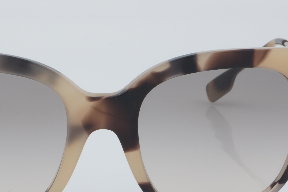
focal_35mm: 140
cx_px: 103
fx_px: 1119
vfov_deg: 9.8
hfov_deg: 14.7
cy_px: 113
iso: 100
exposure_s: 1/4
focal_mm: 55
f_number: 32
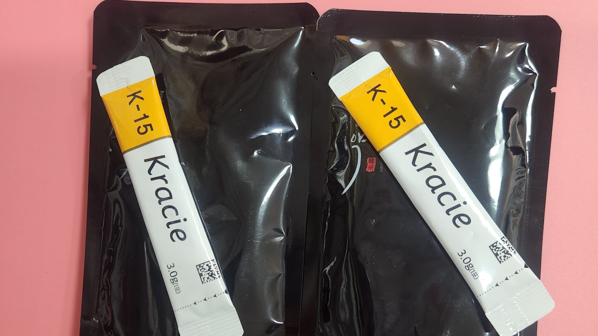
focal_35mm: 34
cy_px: 226
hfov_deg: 58.0
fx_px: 539
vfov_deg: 34.3
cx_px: 294
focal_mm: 5.4
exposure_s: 1/120
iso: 320
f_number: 1.8
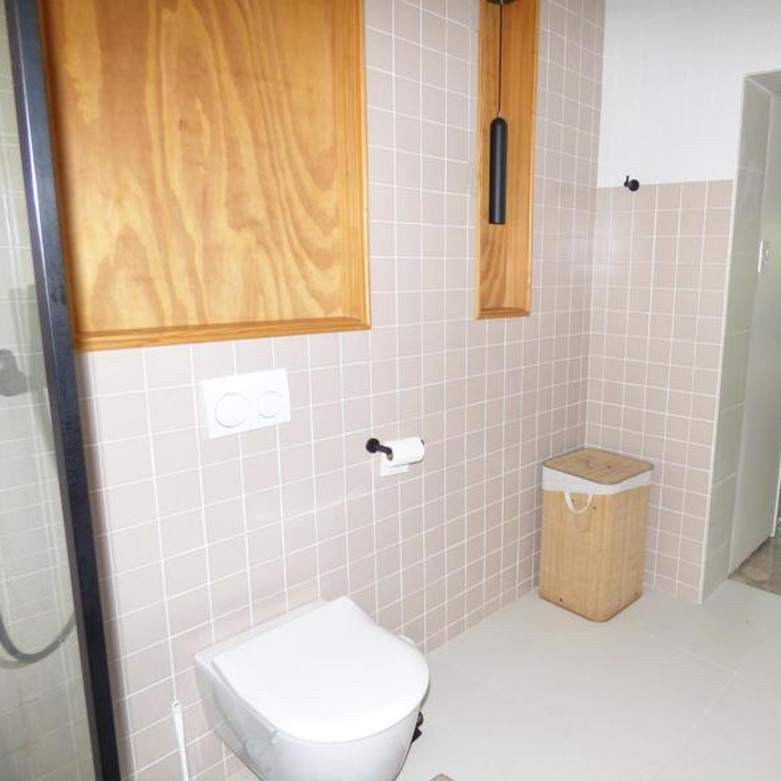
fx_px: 613
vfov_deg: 65.0
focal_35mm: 24
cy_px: 394
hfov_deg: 63.3
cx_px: 522
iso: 400
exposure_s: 1/50
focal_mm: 3.58
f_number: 2.8
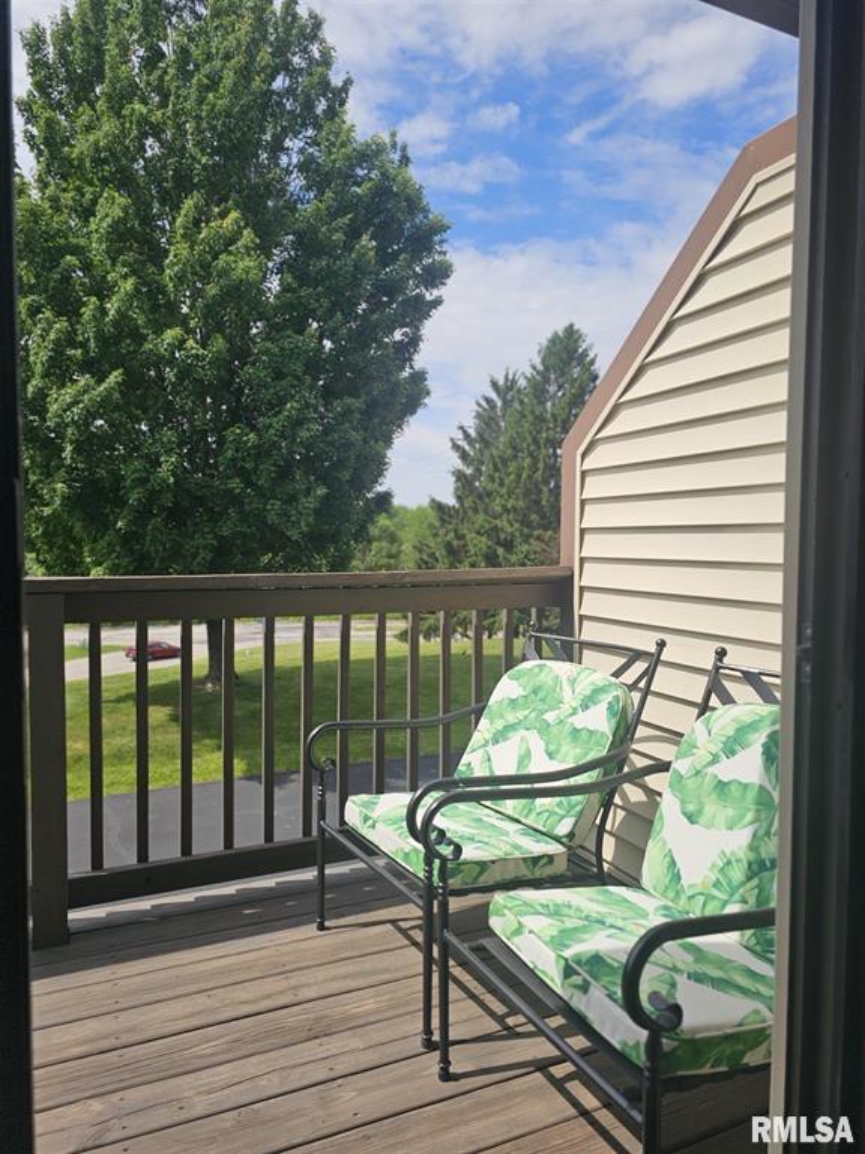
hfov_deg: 58.9
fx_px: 766
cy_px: 577
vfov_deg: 73.9
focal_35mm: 23
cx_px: 432
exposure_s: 1/890
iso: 10
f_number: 1.7
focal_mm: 6.3
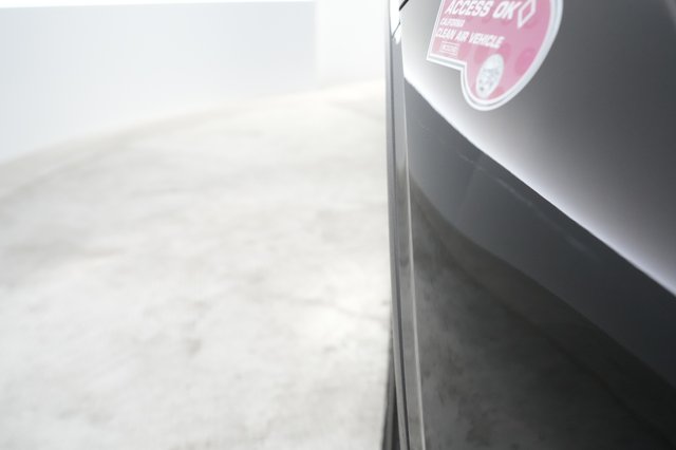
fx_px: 525
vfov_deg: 46.4
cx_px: 338
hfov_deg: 65.5
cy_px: 225
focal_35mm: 28
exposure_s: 1/100
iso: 5000
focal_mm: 28
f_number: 4.5
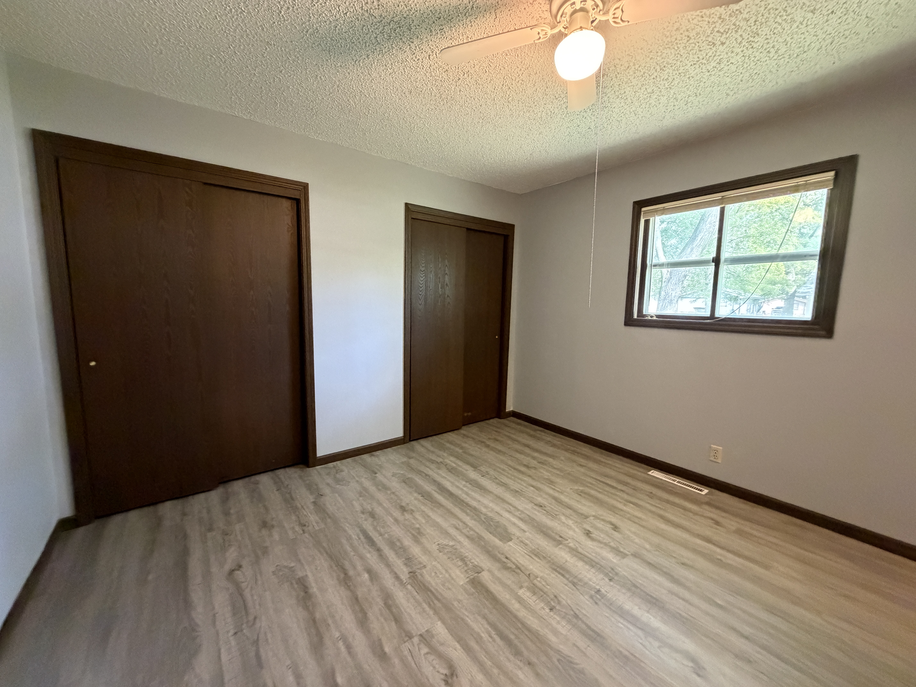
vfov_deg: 85.7
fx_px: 370
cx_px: 458
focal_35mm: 14
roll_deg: +0.2
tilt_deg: -5.9
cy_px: 344
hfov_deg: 102.1
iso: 800
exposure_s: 1/60
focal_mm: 2.22
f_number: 2.2
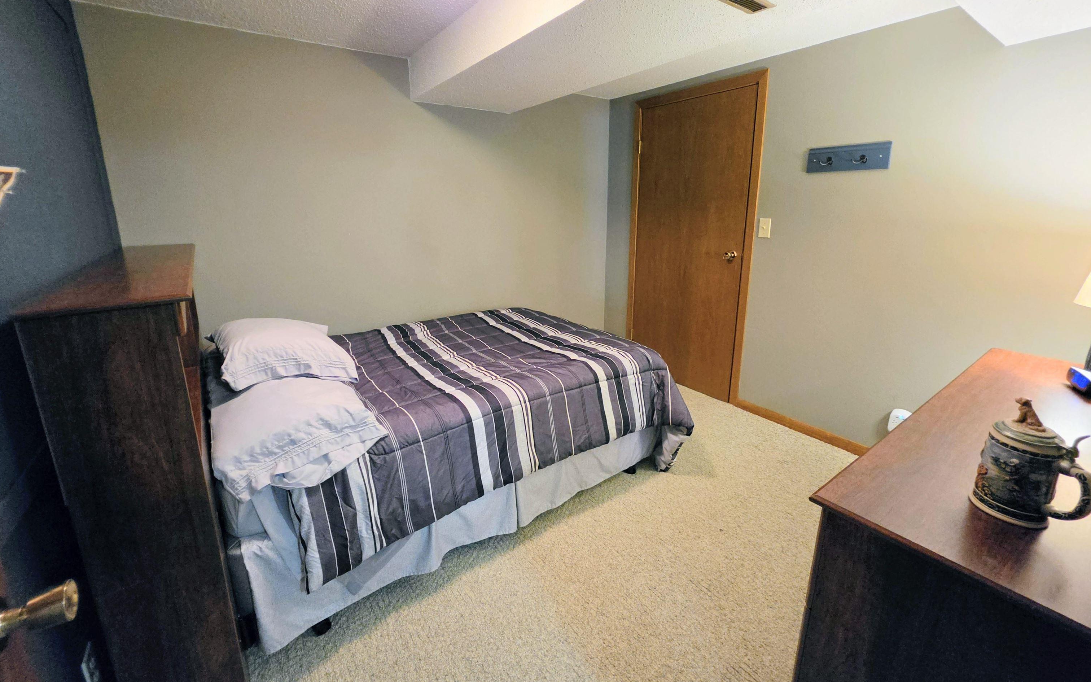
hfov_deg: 105.3
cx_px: 546
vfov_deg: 78.4
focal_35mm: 14
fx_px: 416
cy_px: 310
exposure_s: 1/60
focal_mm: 2.2
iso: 1000
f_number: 1.9
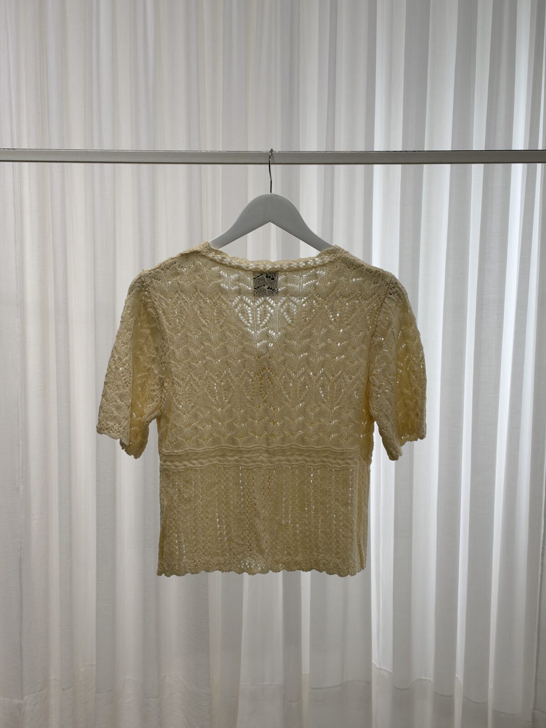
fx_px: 1009
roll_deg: +0.0
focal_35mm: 48
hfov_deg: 30.3
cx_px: 273
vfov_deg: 39.7
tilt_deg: -7.3
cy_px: 364
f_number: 1.8
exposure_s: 1/257
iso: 80
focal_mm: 6.93
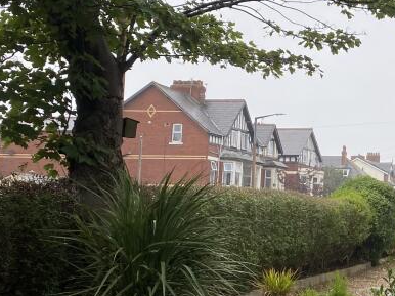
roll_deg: -0.7
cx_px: 502
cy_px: 137
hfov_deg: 24.8
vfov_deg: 21.3
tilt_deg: +4.7
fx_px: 787
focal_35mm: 69
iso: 32
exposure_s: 1/292
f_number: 1.8
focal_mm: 4.25
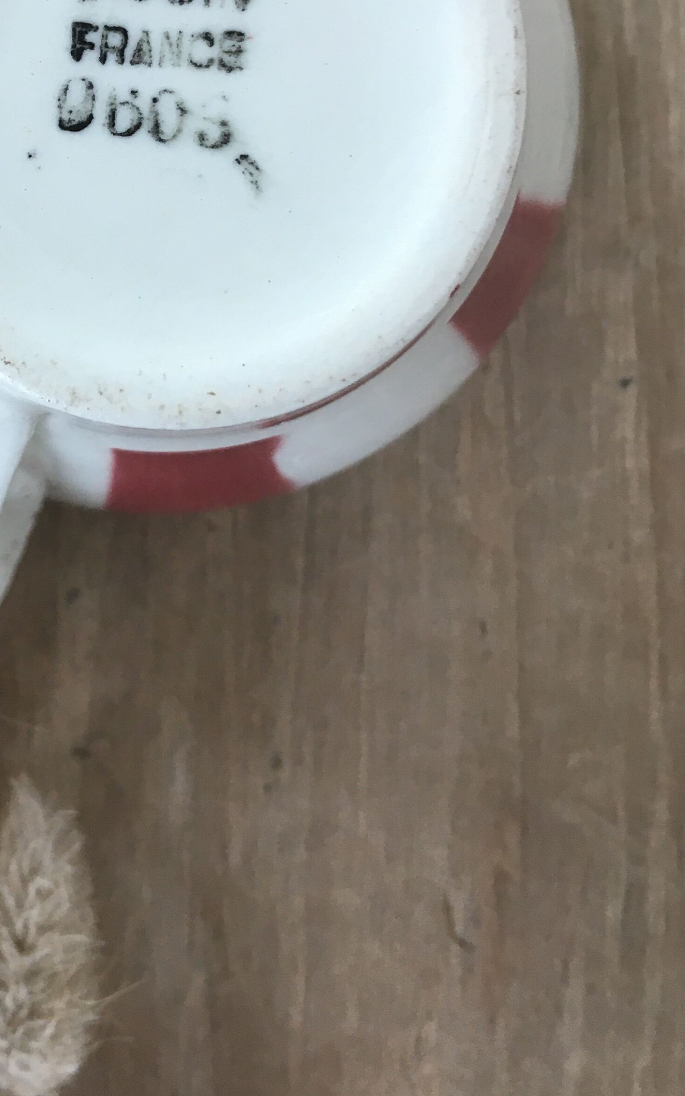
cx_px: 52
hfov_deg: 23.7
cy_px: 238
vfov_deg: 37.0
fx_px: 1583
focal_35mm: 53
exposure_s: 1/33
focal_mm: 4.15
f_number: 2.2
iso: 32
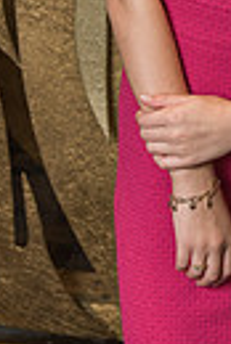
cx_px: 276
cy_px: -135
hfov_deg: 9.4
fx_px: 1392
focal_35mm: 145
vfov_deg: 13.5
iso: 800
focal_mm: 42
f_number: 4
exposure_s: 1/160
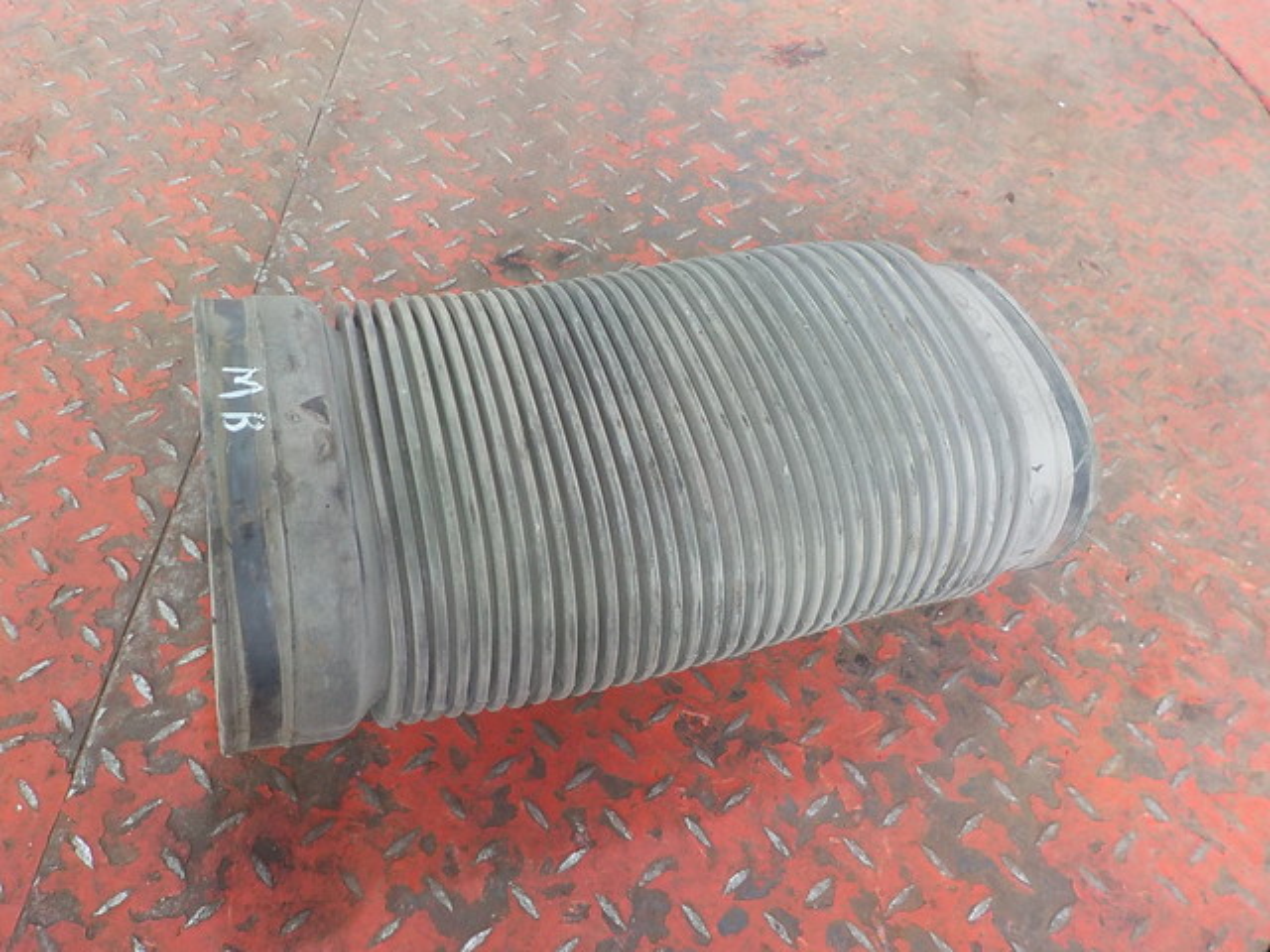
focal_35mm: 30
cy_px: 476
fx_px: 1101
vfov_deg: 46.8
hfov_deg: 60.0
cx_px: 635
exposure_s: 1/30
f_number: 3.3
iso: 200
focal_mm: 4.1
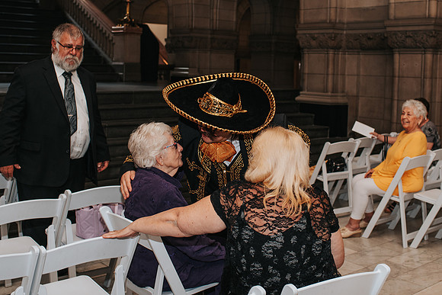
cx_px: 230
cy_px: 99
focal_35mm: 46
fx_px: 570
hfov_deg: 42.4
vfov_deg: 28.8
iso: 1000
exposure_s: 1/160
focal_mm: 35
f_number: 4
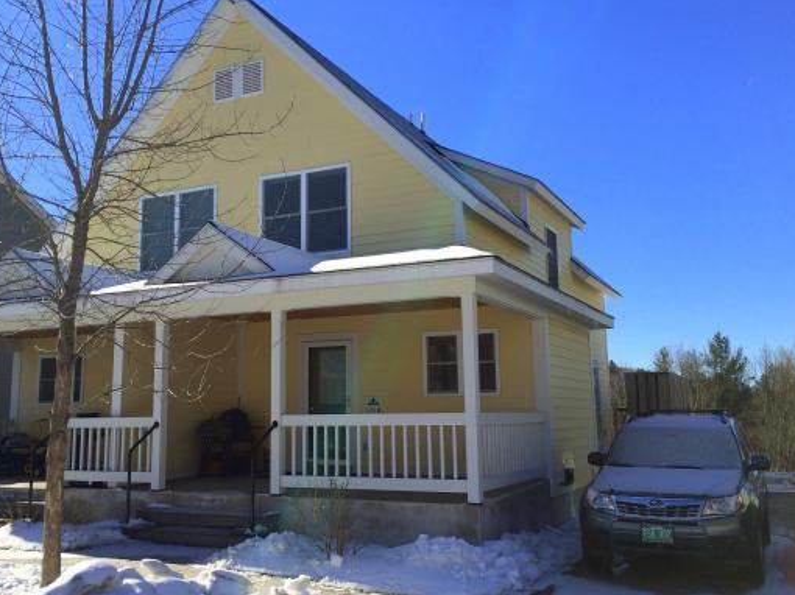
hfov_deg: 55.3
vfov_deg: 42.9
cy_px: 287
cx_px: 366
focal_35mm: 33
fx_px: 758
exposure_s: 1/2283
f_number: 2.2
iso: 32
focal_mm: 4.15
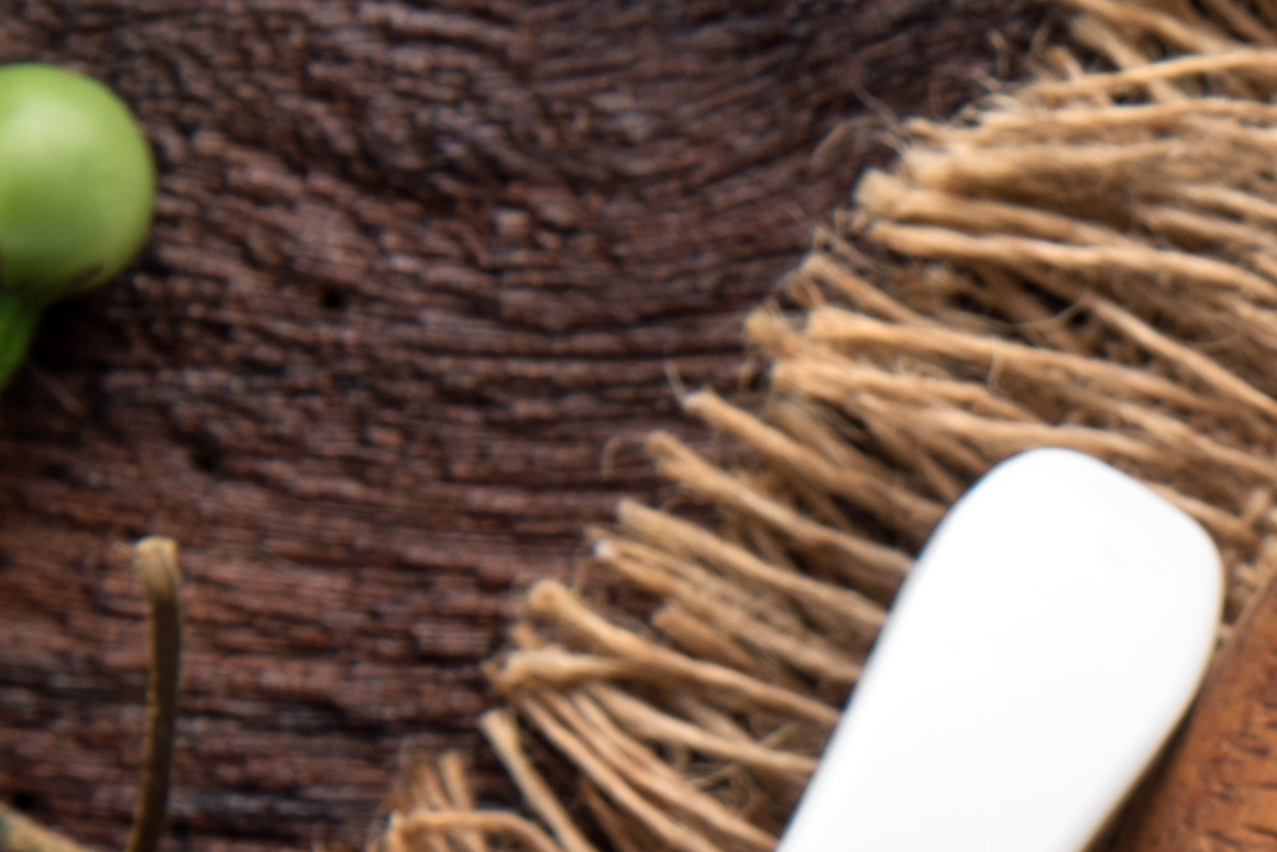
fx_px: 15081
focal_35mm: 425
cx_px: 2364
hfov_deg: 4.8
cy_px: 1736
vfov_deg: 3.2
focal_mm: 82
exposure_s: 1/160
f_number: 8
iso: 50
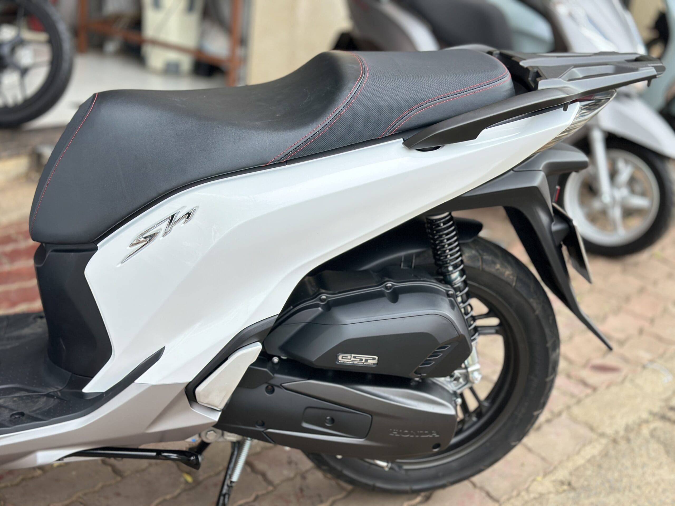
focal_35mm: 48
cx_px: 338
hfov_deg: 39.7
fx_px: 936
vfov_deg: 30.3
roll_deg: -6.6
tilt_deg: -19.7
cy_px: 253
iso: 80
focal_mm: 6.86
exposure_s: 1/850
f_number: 1.78
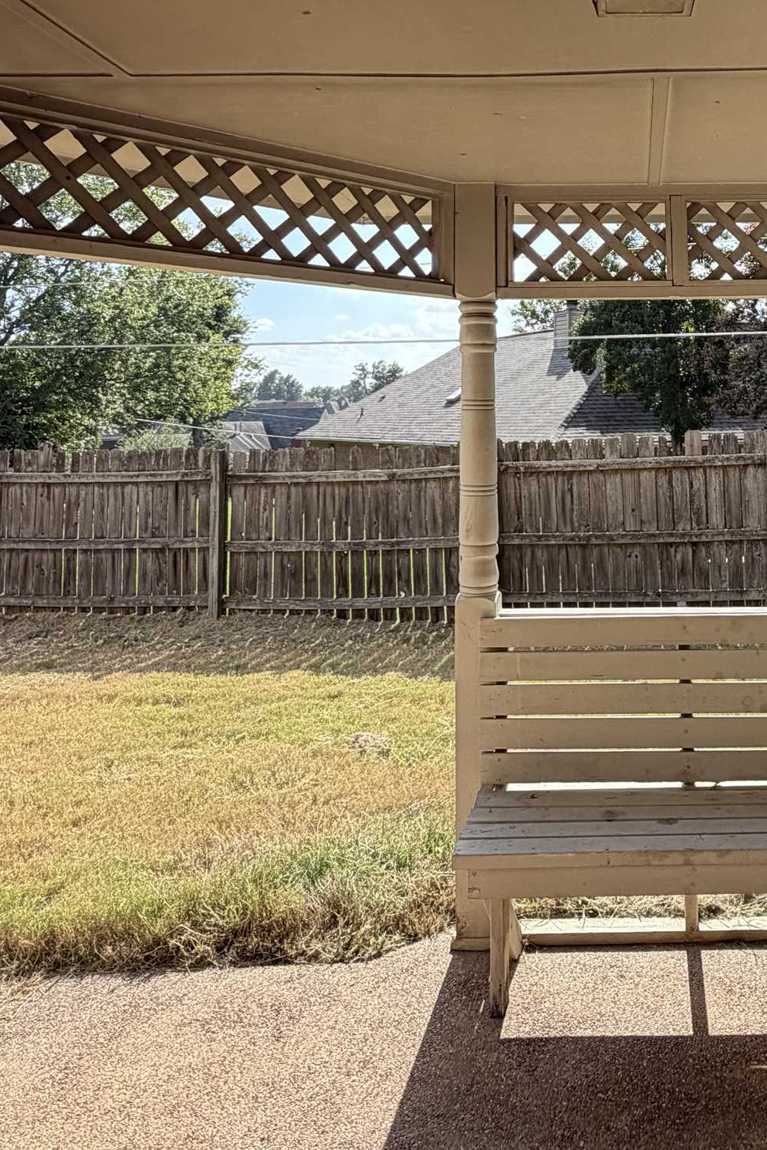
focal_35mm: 30
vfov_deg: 59.7
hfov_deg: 41.4
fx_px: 959
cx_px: 634
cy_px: 339
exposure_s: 1/502
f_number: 2.2
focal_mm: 2.22
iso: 50
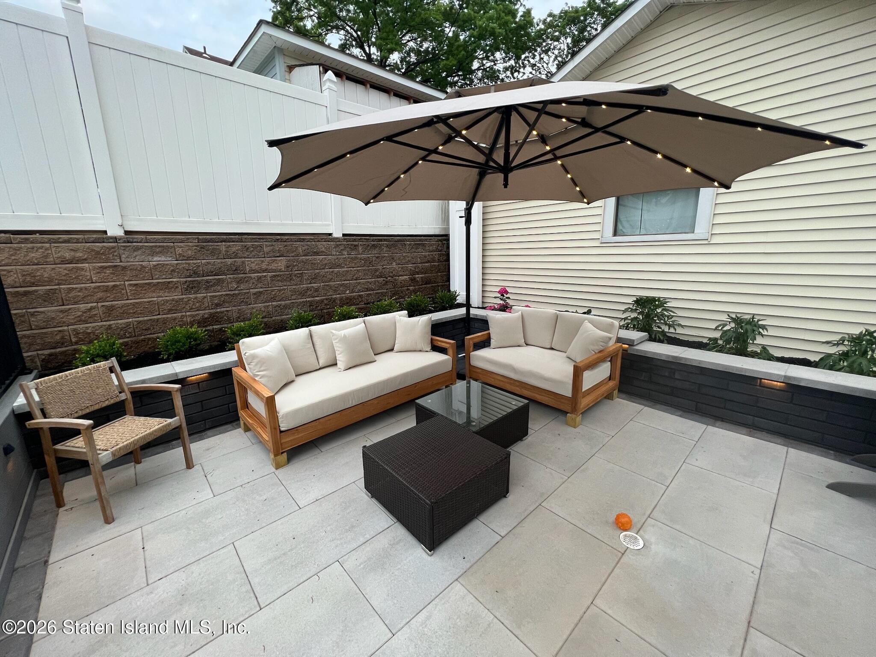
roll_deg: +1.8
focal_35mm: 13
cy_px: 328
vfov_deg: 89.9
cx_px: 438
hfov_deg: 106.2
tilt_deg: -12.2
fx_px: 329
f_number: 1.8
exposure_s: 1/120
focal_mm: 1.57
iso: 160
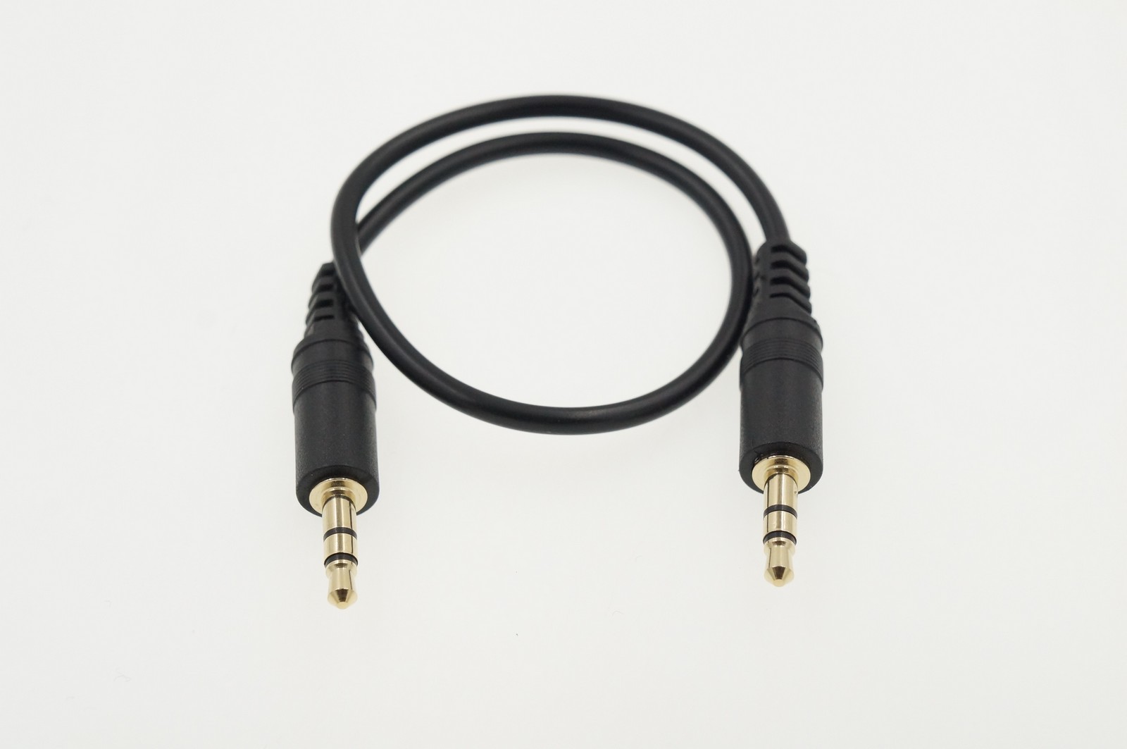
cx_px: 564
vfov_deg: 16.5
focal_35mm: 82
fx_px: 2580
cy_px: 374
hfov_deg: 24.6
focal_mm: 55
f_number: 9
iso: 1600
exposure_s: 1/800
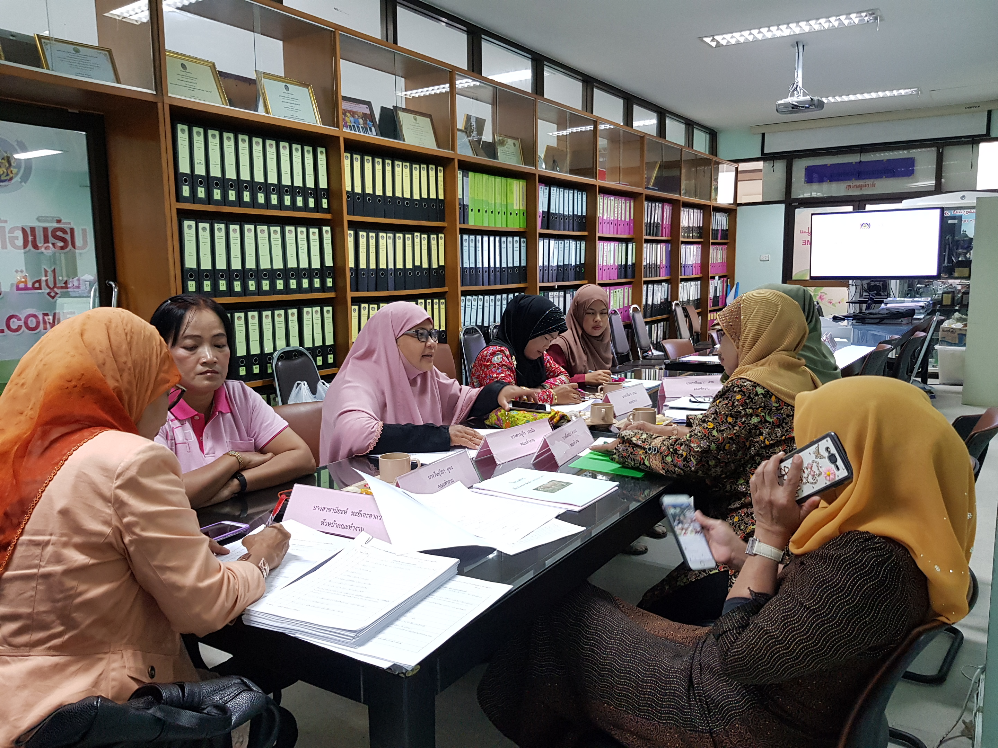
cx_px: 499
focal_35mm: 26
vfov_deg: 53.1
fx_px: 750
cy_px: 374
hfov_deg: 67.3
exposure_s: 1/33
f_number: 1.7
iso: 160
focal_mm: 4.3
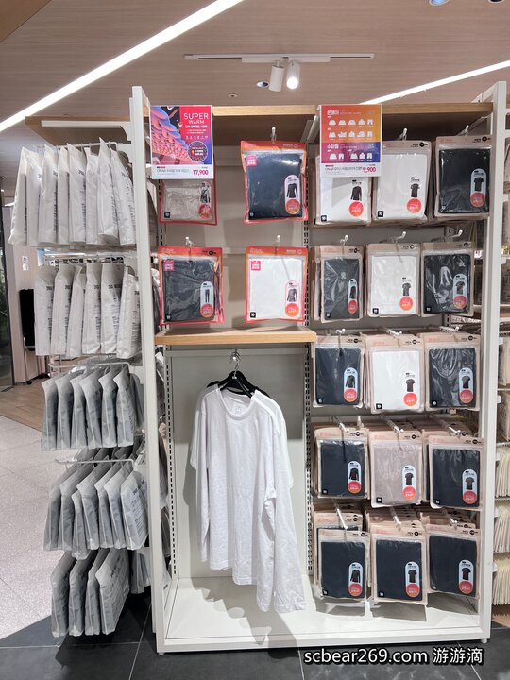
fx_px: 511
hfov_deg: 53.1
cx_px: 255
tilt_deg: -5.4
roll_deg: +1.1
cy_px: 340
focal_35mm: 26
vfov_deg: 67.3
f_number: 1.5
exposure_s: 1/122
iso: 64
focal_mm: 5.7
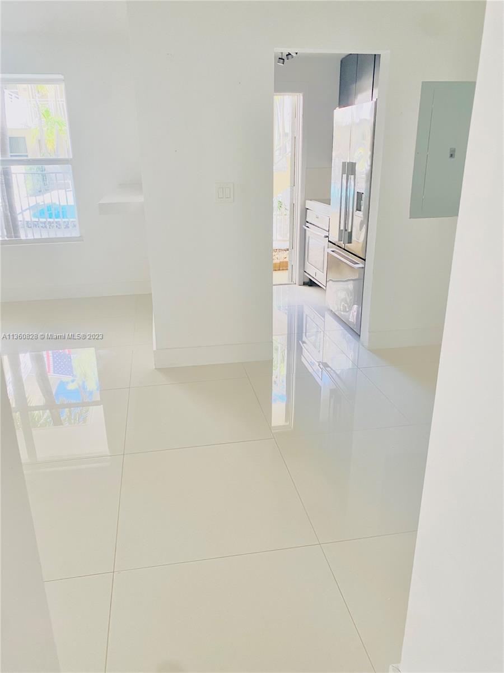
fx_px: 505
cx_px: 252
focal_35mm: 26
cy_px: 336
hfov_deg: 53.1
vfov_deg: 67.3
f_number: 1.8
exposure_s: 1/96
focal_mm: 4.25
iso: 125
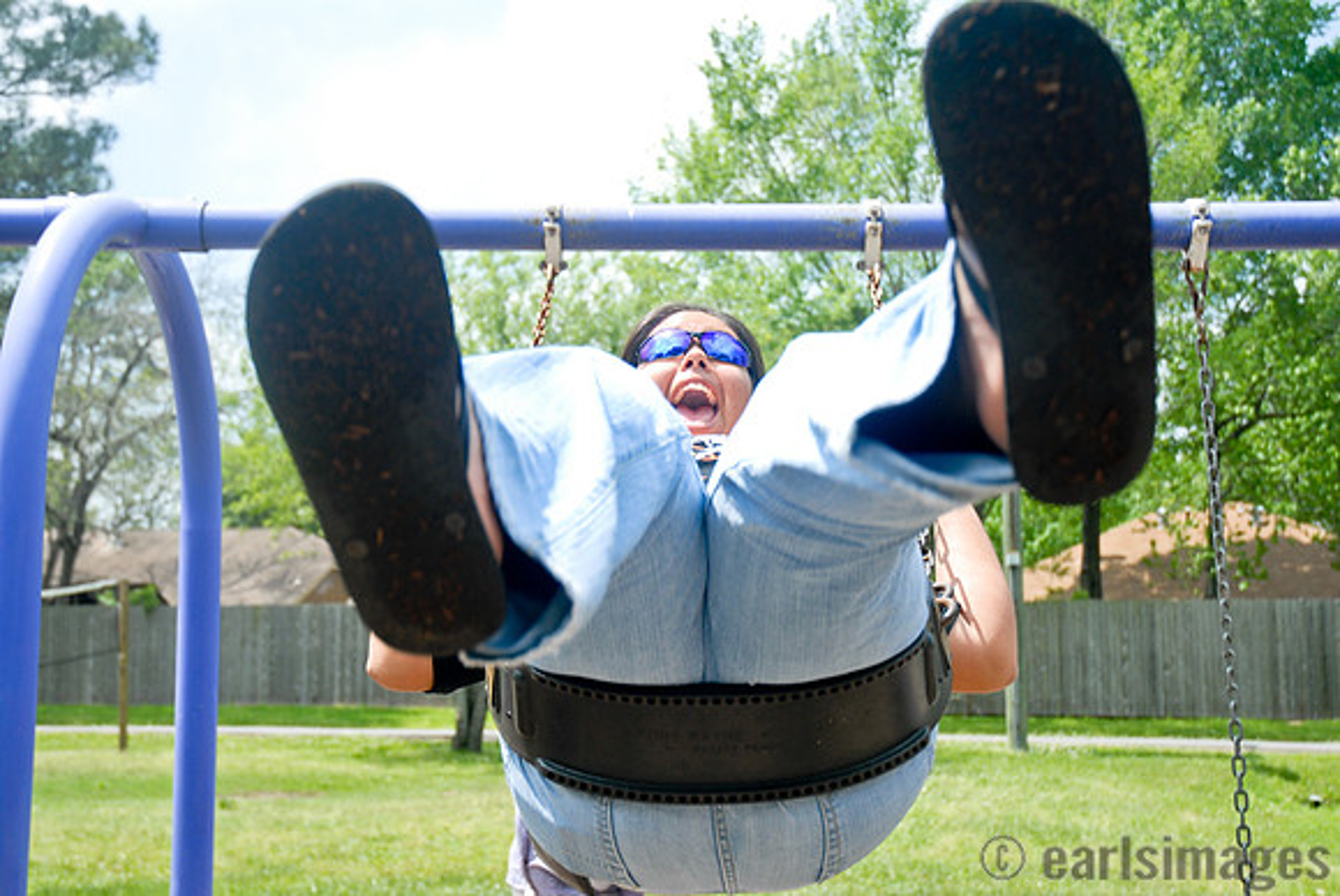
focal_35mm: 46
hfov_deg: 42.3
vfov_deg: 29.0
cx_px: 670
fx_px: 1733
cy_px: 448
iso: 100
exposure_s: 1/320
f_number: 4
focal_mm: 31
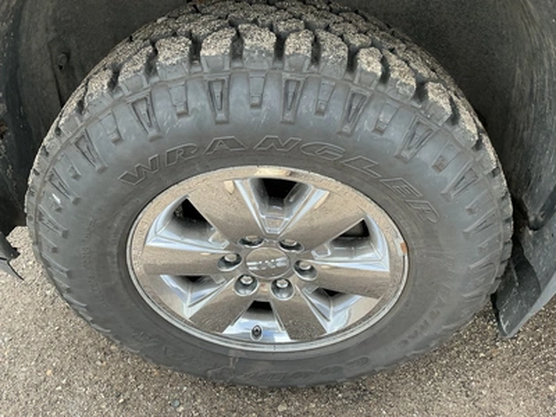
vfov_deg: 49.7
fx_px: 450
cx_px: 278
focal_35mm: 28
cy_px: 208
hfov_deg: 63.4
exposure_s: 1/243
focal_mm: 3
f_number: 1.8
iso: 20
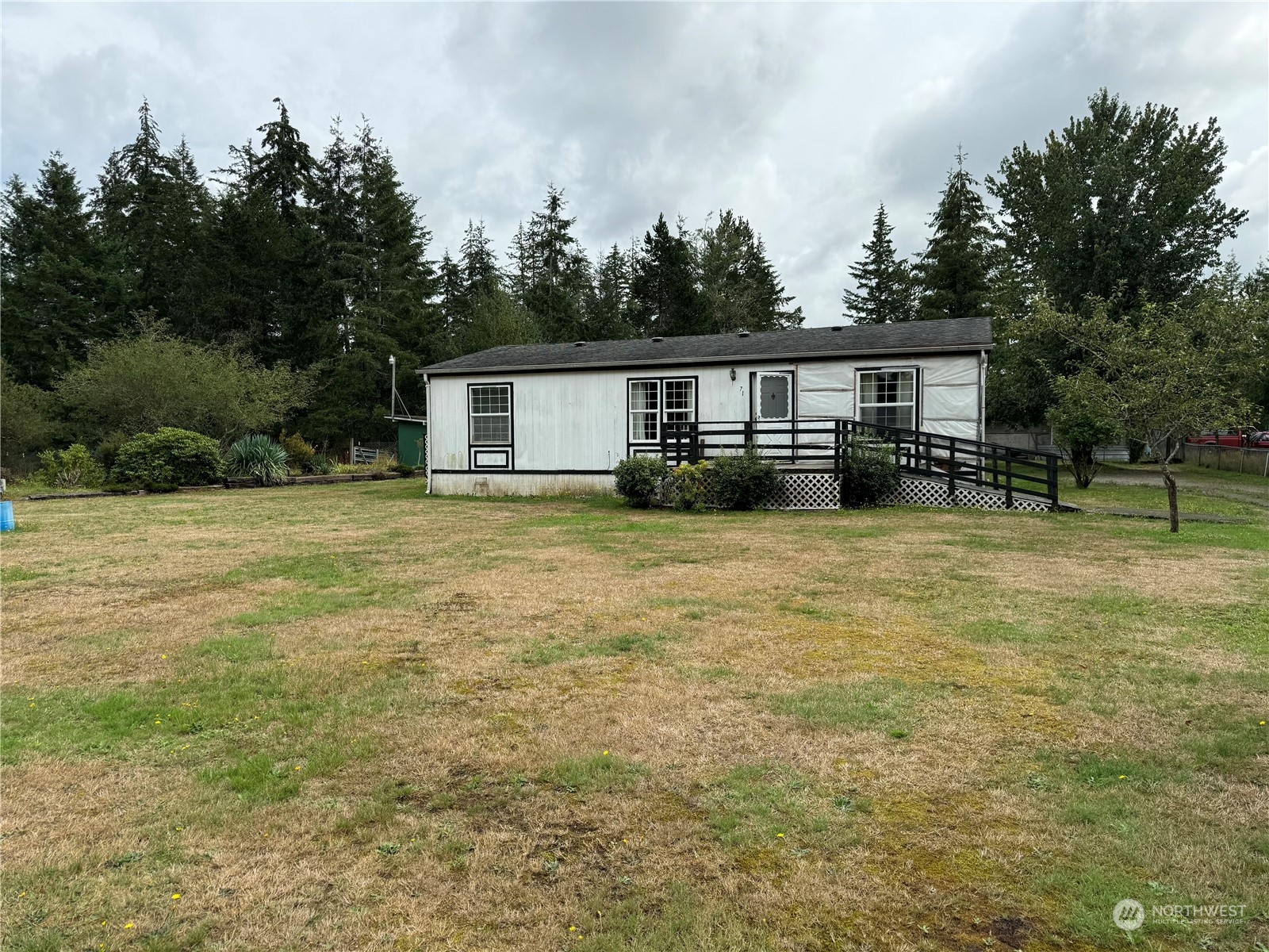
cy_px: 476
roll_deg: +0.1
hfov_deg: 71.6
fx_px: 880
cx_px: 634
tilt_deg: -2.8
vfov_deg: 56.8
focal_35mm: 24
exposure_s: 1/3802
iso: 80
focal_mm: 6.76
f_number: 1.78
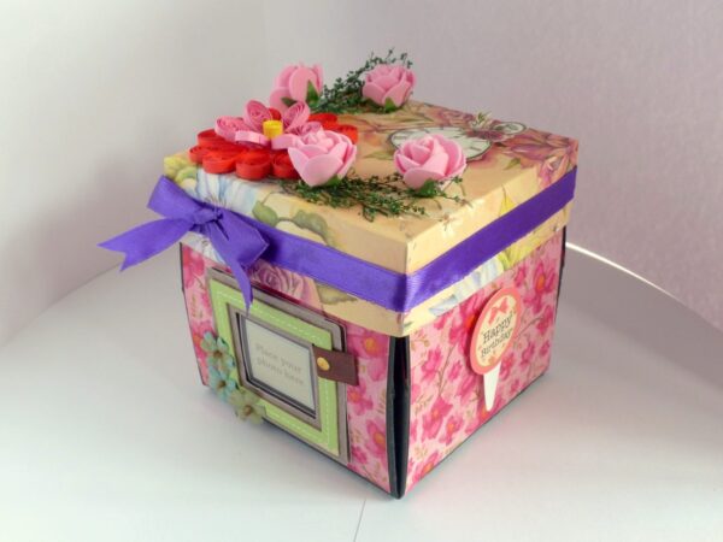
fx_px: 856
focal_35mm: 41
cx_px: 362
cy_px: 271
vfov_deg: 35.1
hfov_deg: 45.8
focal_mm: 7.4
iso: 200
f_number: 4.5
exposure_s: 1/60
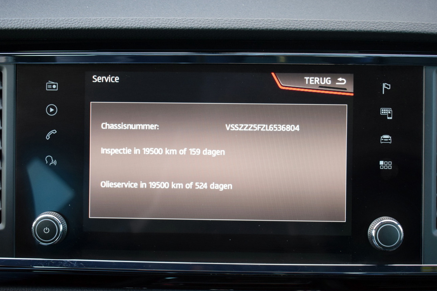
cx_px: 212
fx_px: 668
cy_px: 153
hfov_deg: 36.2
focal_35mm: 55
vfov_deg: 24.6
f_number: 4.5
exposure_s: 1/60
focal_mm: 34
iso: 1100
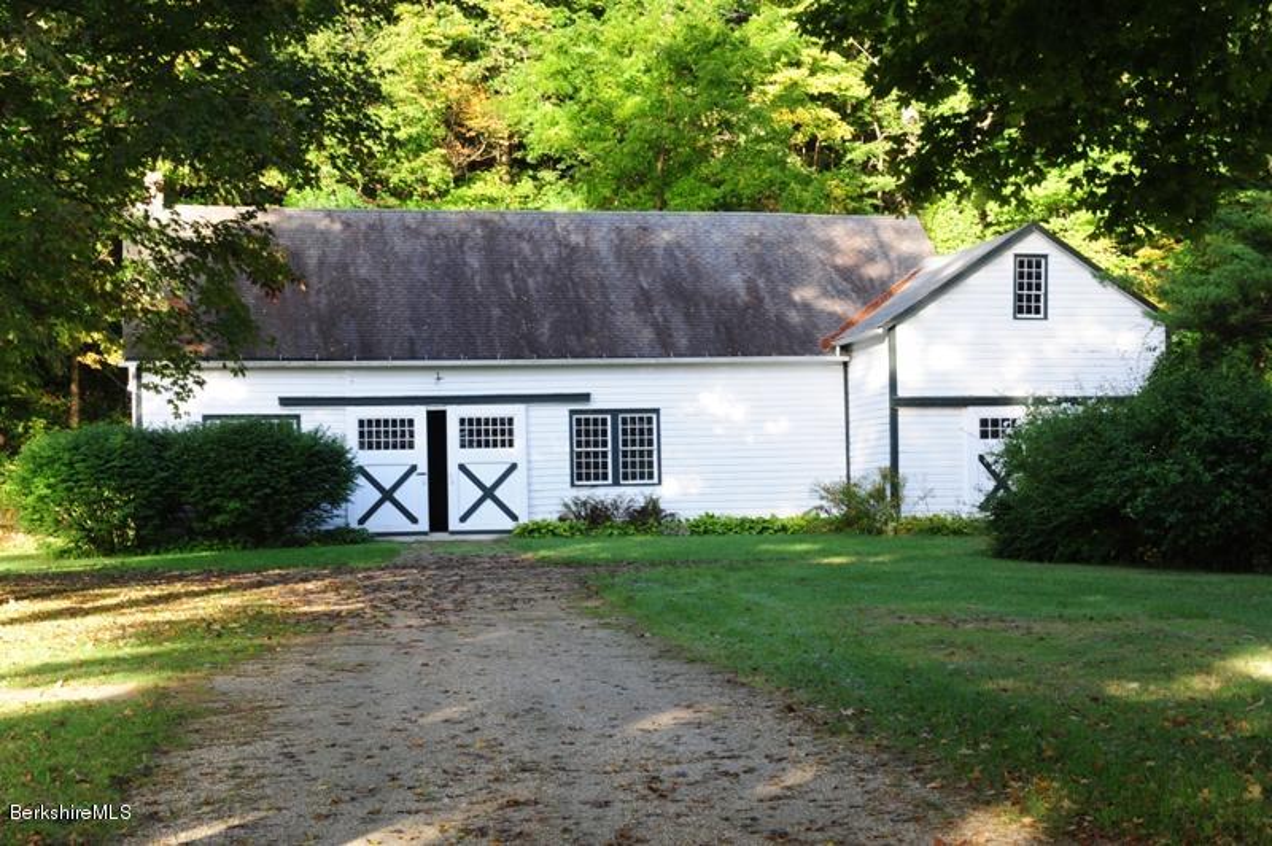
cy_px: 423
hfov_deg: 32.4
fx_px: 2189
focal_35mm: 62
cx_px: 636
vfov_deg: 21.9
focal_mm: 62
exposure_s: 1/20
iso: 320
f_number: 13
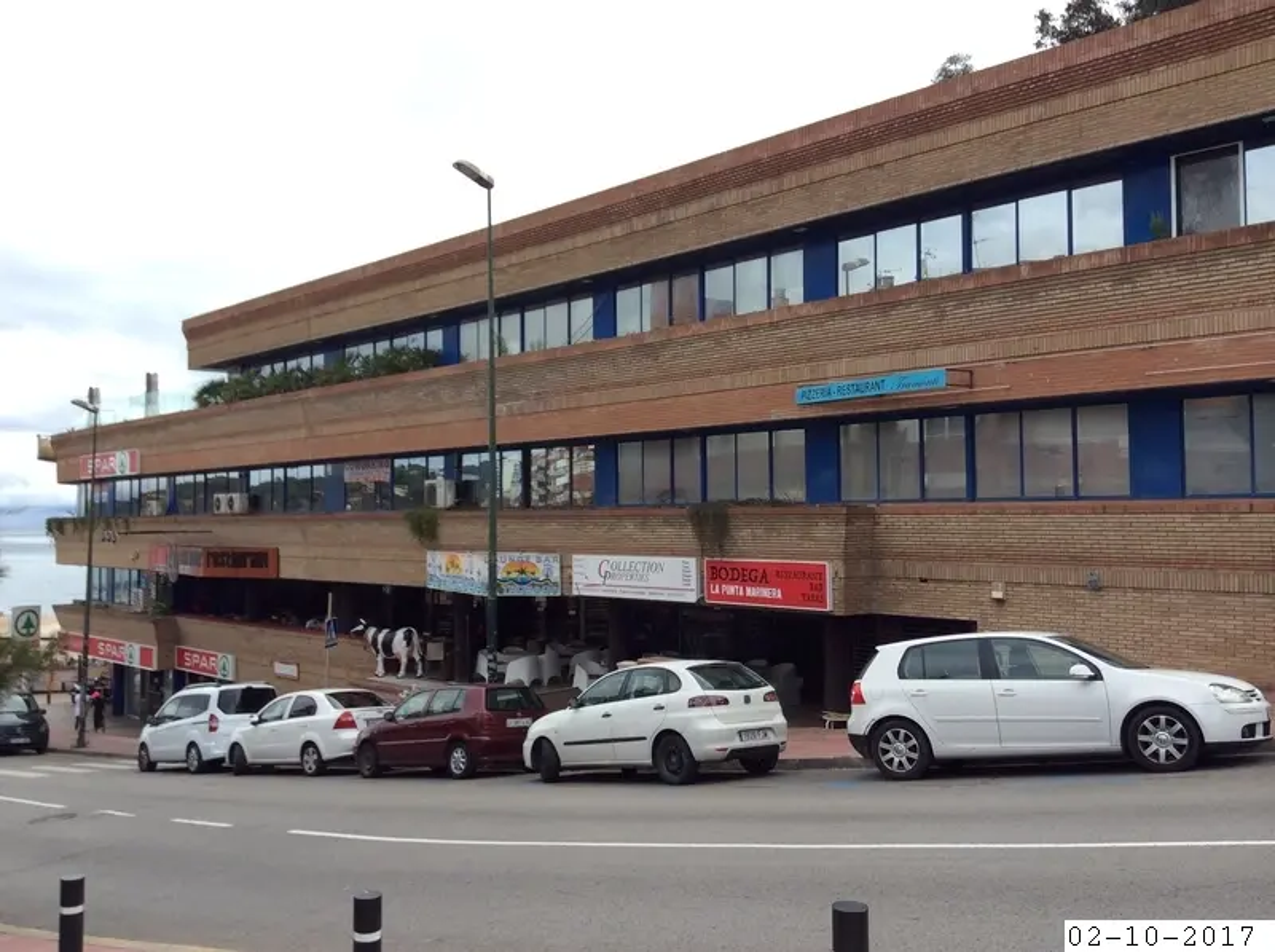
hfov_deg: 55.4
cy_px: 476
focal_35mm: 33
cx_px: 638
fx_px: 1213
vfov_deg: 42.8
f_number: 2.4
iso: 32
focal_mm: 3.3
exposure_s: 1/794
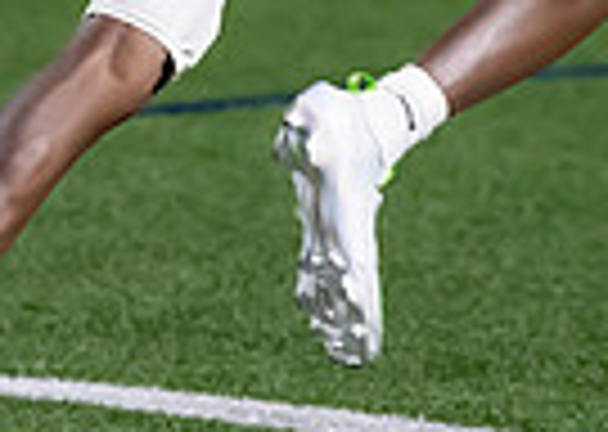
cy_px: -399
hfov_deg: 3.8
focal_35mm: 525
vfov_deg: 2.7
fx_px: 9052
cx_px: 443
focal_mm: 106
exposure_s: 1/1250
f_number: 2.8
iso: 3200
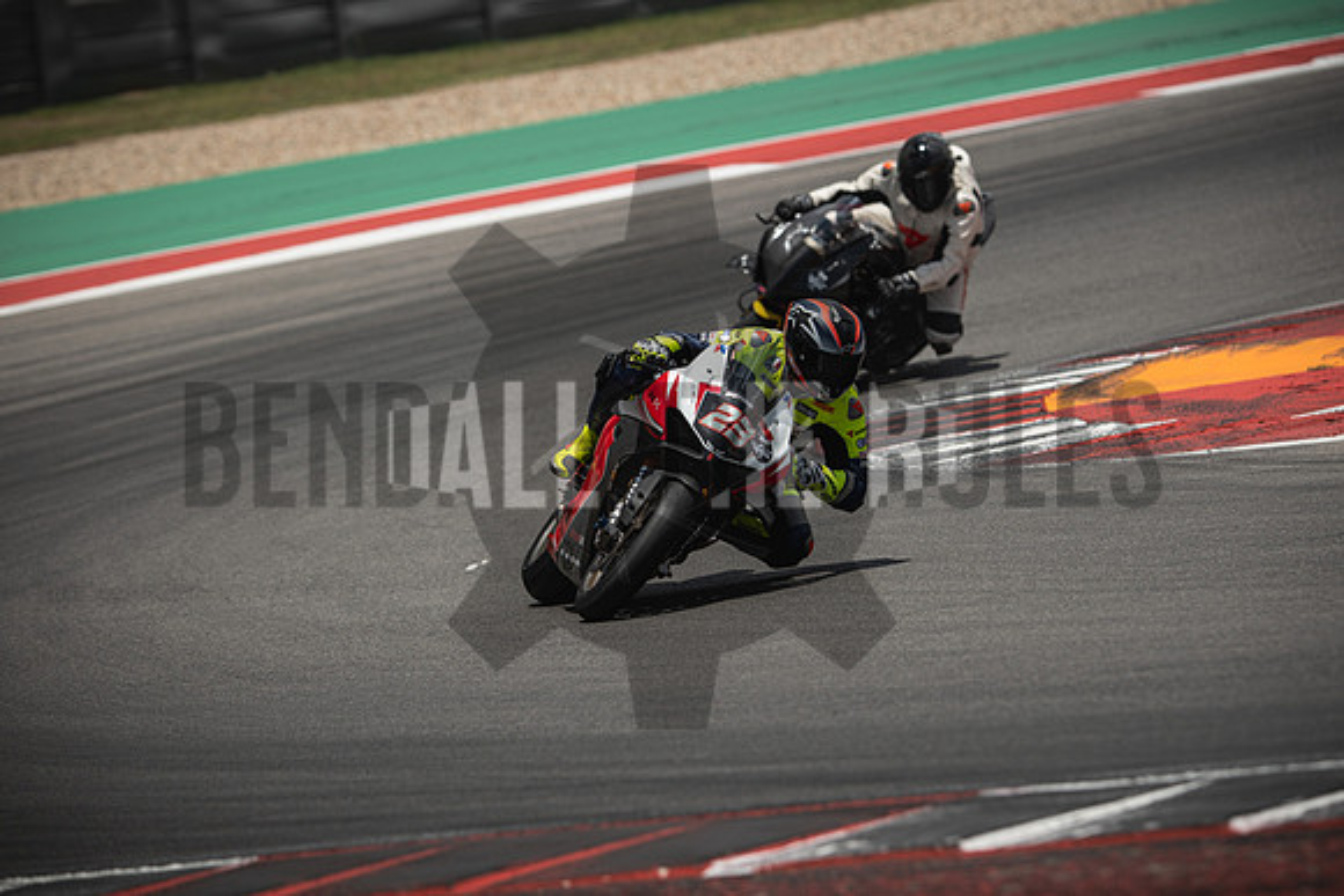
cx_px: 672
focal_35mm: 300
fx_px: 11202
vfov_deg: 4.6
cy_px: 448
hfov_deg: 6.9
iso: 125
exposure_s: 1/2000
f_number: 3.2
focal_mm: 200
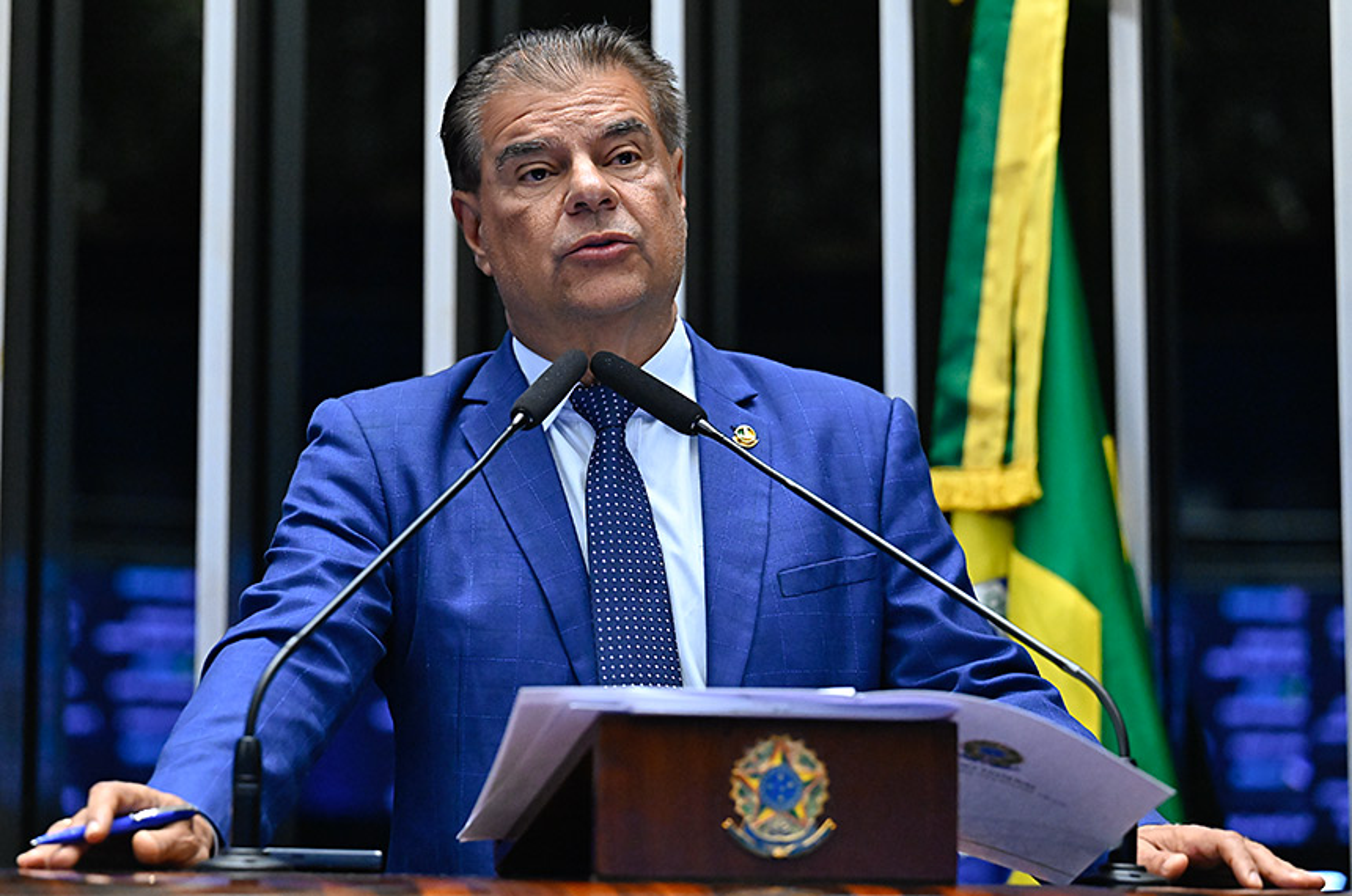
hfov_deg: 17.8
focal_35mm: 115
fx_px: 4311
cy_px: 448
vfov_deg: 11.9
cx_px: 676
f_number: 4
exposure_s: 1/200
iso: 6400
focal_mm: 115
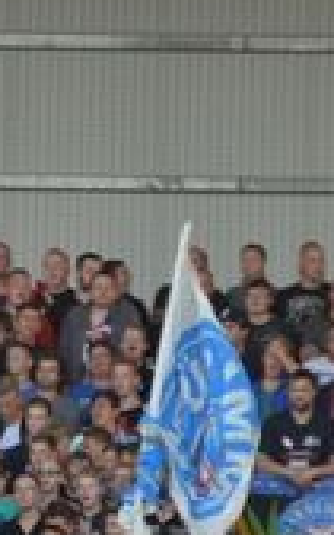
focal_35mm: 957
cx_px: -181
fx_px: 13934
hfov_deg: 1.4
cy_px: 570
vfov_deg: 2.2
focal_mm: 185
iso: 800
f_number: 3.2
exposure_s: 1/800
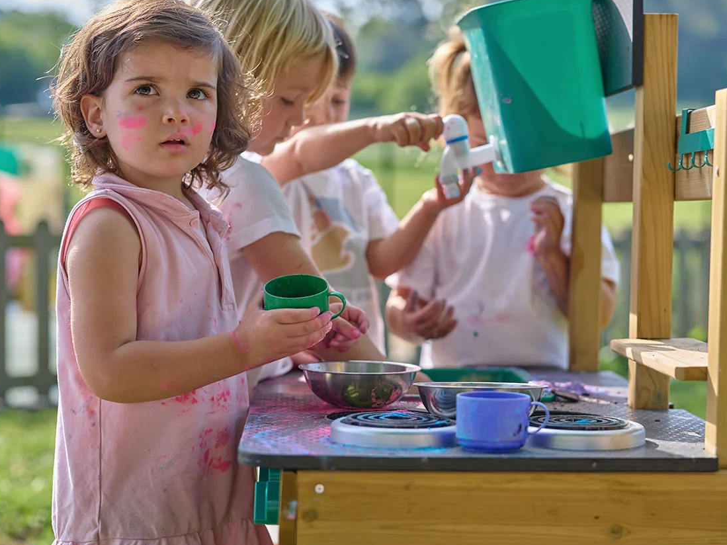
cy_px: 251
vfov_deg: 21.0
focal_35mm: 70
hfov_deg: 27.7
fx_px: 1470
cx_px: 456
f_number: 2.5
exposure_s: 1/640
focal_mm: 50
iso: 64
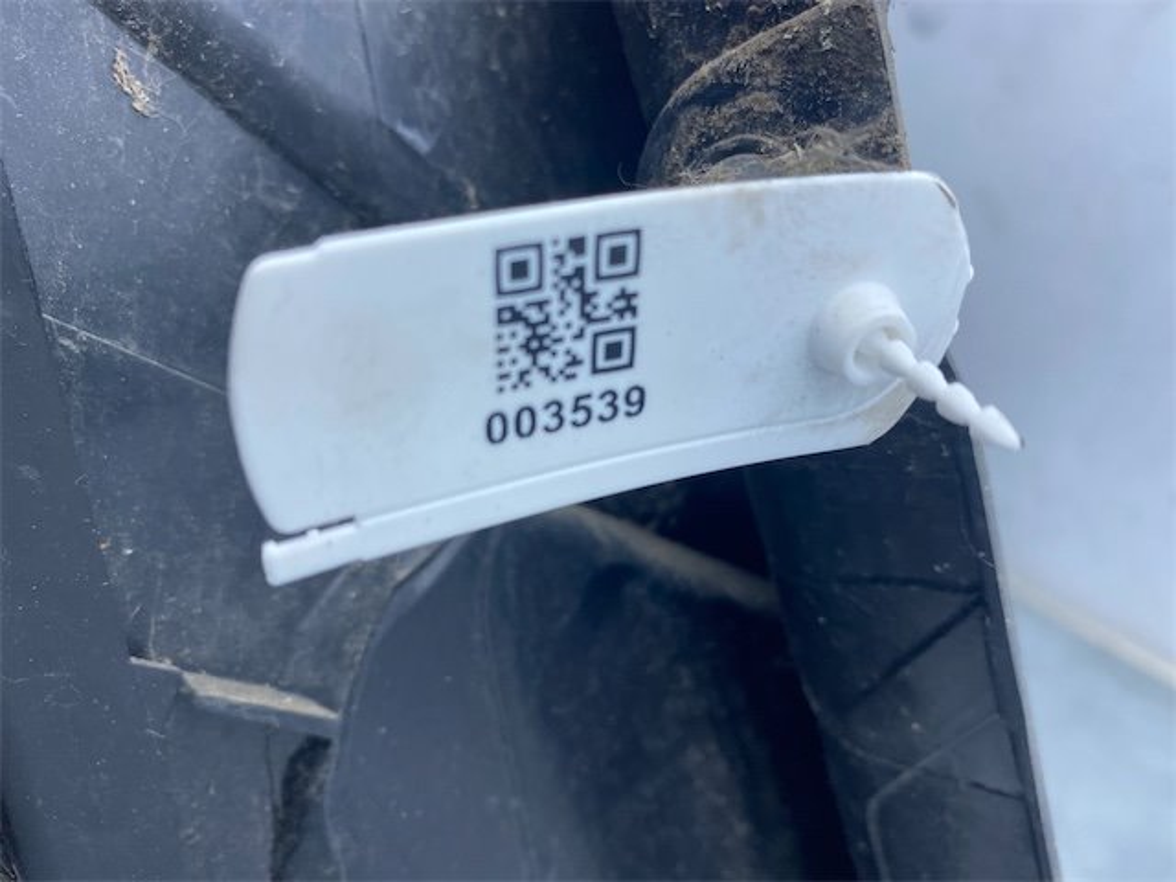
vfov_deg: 53.1
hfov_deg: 67.3
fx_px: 883
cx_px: 588
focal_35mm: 26
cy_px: 441
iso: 32
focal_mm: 4.25
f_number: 1.8
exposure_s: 1/539
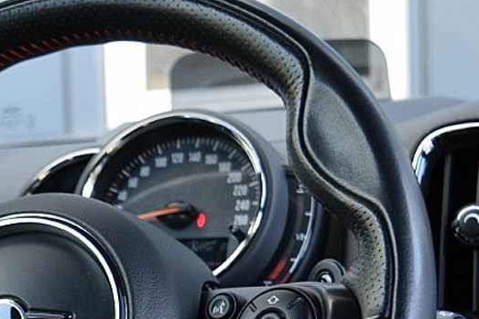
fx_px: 1334
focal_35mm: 100
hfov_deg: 19.8
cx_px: 3
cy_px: 334
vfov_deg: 13.4
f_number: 4.5
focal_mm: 25
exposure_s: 1/60
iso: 800
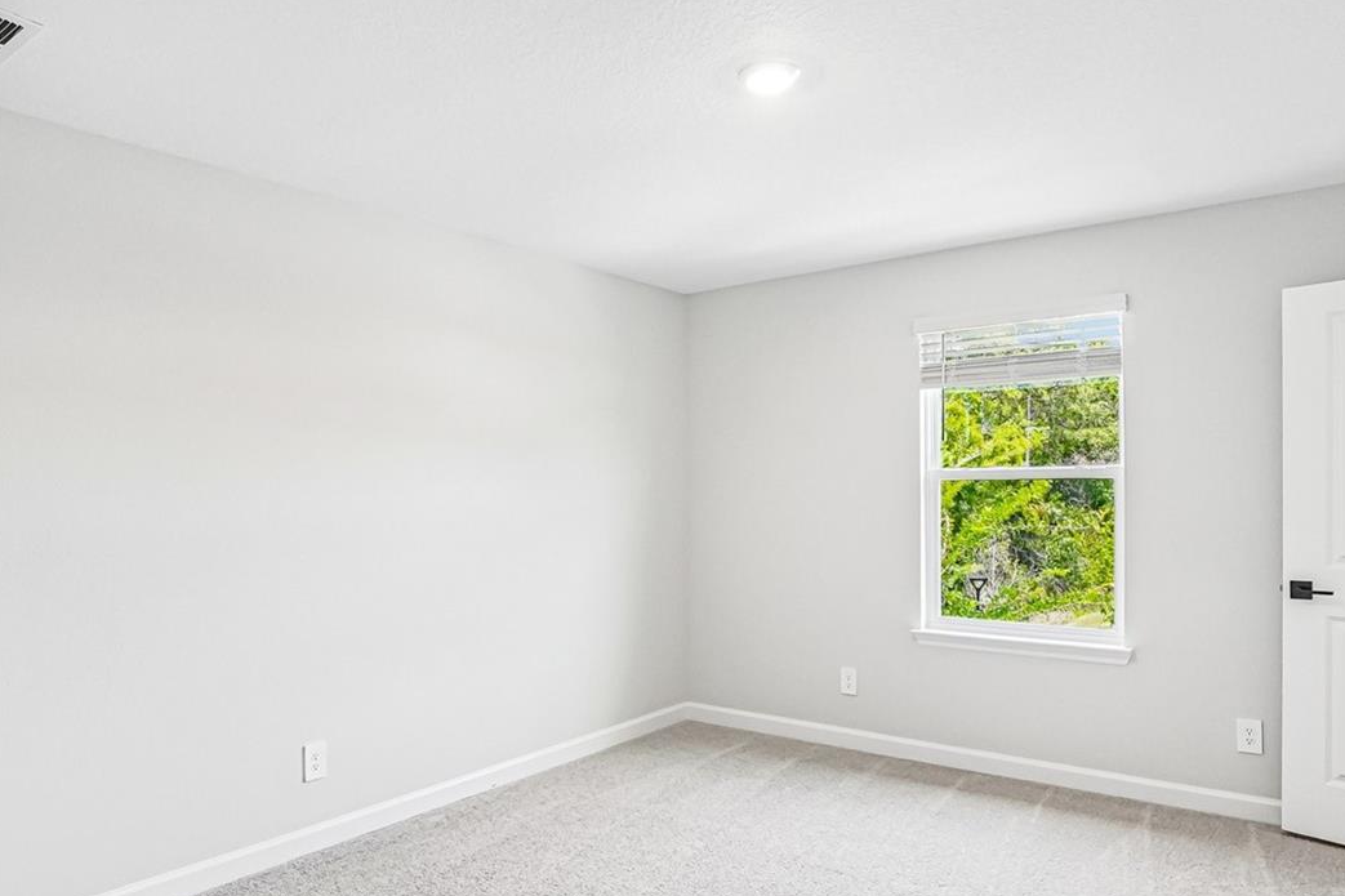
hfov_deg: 76.0
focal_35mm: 23
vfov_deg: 54.9
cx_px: 631
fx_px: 859
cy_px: 507
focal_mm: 10
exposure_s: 1/30
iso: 500
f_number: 8
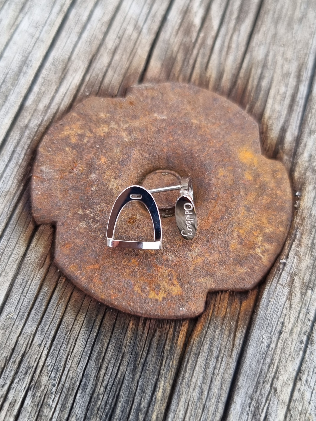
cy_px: 210
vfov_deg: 67.3
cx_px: 158
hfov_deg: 53.1
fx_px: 316
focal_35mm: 26
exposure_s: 1/167
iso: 50
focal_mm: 5.4
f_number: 1.8
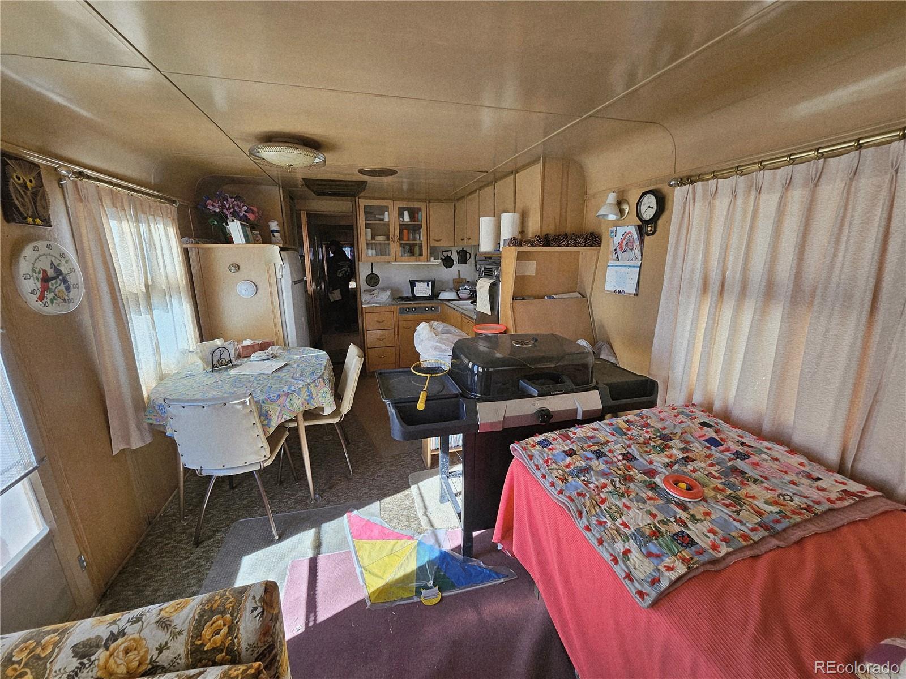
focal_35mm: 13
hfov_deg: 106.2
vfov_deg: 89.9
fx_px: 340
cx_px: 453
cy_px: 340
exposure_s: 1/60.2
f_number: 2.2
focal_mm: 1.74
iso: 40
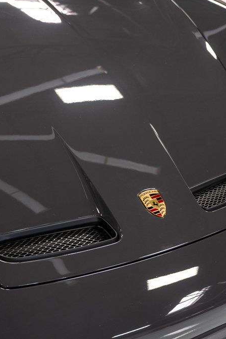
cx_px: 79
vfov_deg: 31.4
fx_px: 603
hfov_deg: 21.2
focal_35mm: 64
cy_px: 167
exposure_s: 1/60
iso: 800
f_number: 4
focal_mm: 42
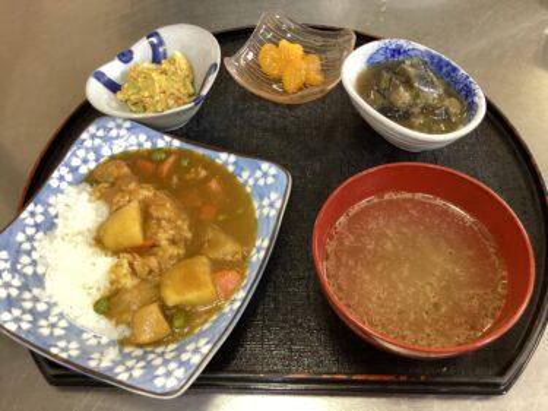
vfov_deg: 45.4
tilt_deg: -55.8
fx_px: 491
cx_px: 274
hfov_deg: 58.4
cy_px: 206
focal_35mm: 31
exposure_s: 1/40
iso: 320
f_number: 2.4
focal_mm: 3.3
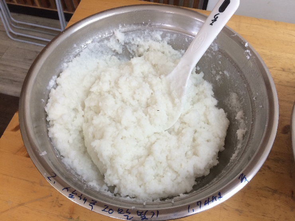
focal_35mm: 29
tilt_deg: -60.1
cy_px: 110
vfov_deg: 48.2
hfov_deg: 61.7
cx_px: 148
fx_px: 247
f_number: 2.2
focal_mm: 4.15
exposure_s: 1/30
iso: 32
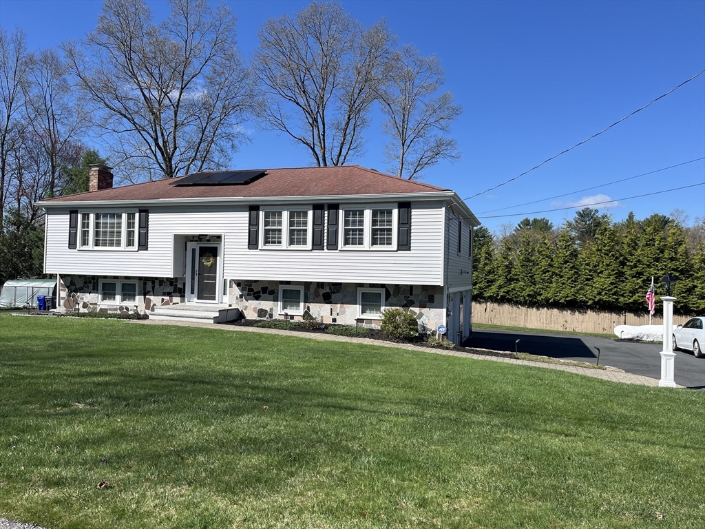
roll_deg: -1.5
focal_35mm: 26
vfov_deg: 53.1
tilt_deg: +0.6
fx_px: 530
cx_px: 352
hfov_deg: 67.3
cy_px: 264
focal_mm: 5.1
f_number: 1.6
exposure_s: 1/3521
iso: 50
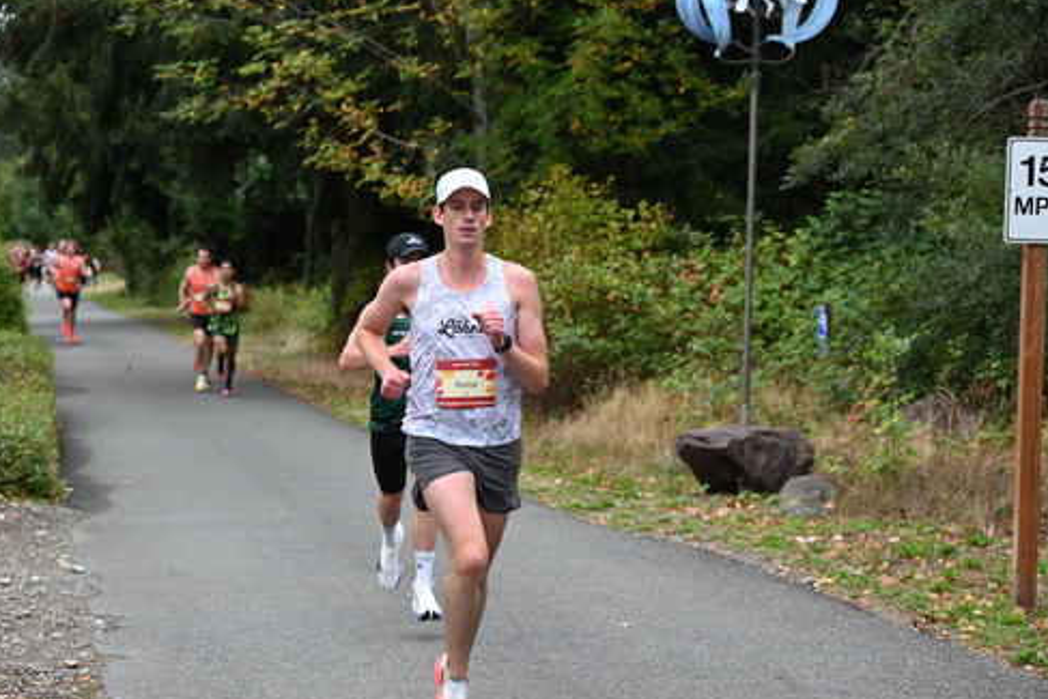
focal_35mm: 104
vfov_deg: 13.2
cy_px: 352
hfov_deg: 19.6
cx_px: 510
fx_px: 3028
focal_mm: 92
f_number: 6.3
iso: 450
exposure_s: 1/125
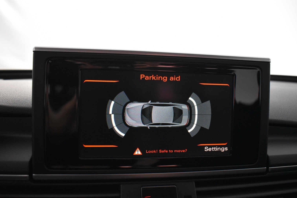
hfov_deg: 67.4
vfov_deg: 47.9
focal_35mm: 27
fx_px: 223
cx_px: 148
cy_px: 99
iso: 3200
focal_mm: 18
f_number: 3.5
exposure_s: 1/60
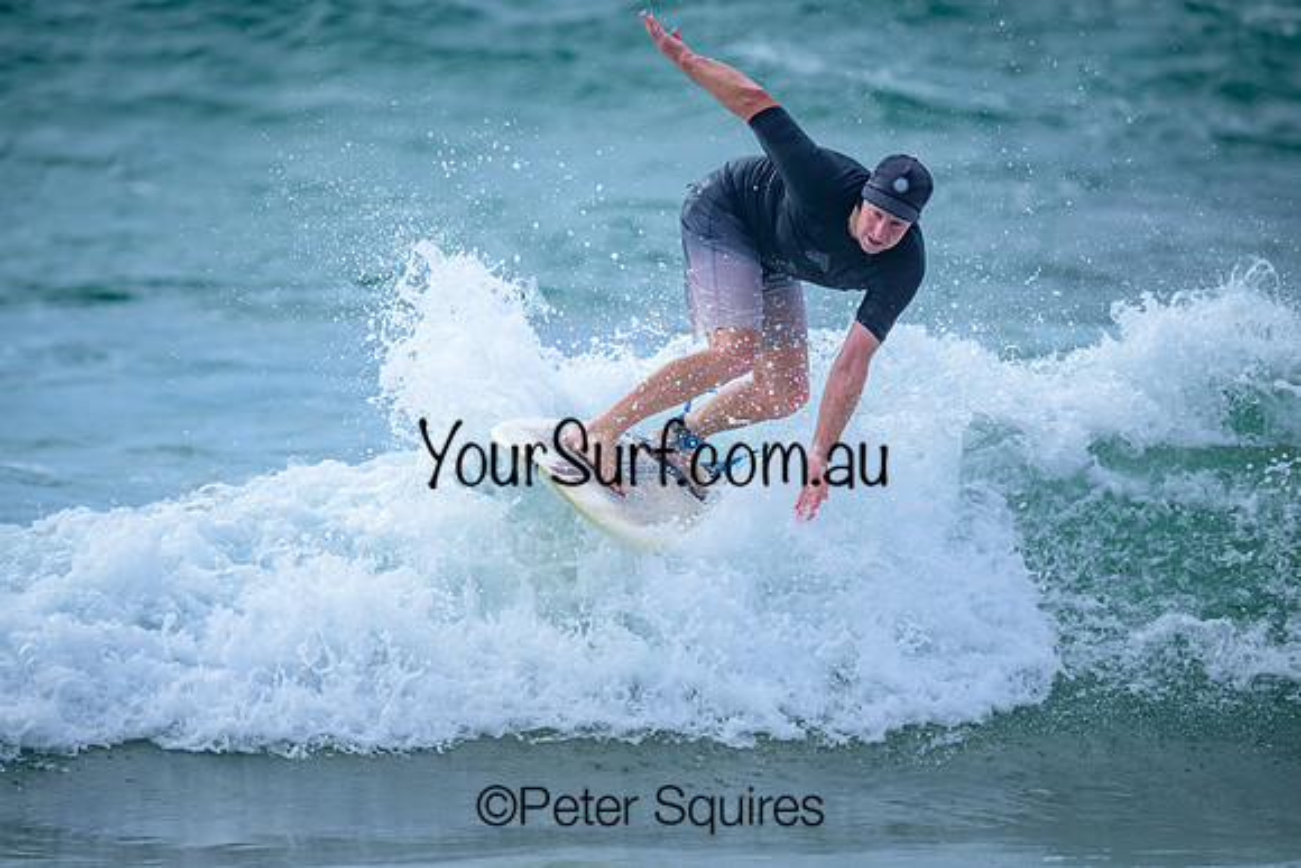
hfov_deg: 2.6
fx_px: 29101
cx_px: 646
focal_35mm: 805
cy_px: 437
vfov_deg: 1.7
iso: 640
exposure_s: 1/3200
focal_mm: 800
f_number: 6.3
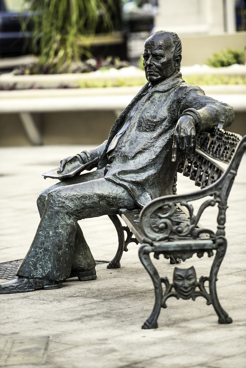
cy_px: 184
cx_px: 123
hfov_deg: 6.9
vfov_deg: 10.3
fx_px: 2048
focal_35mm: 200
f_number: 2.8
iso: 100
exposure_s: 1/250
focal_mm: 200
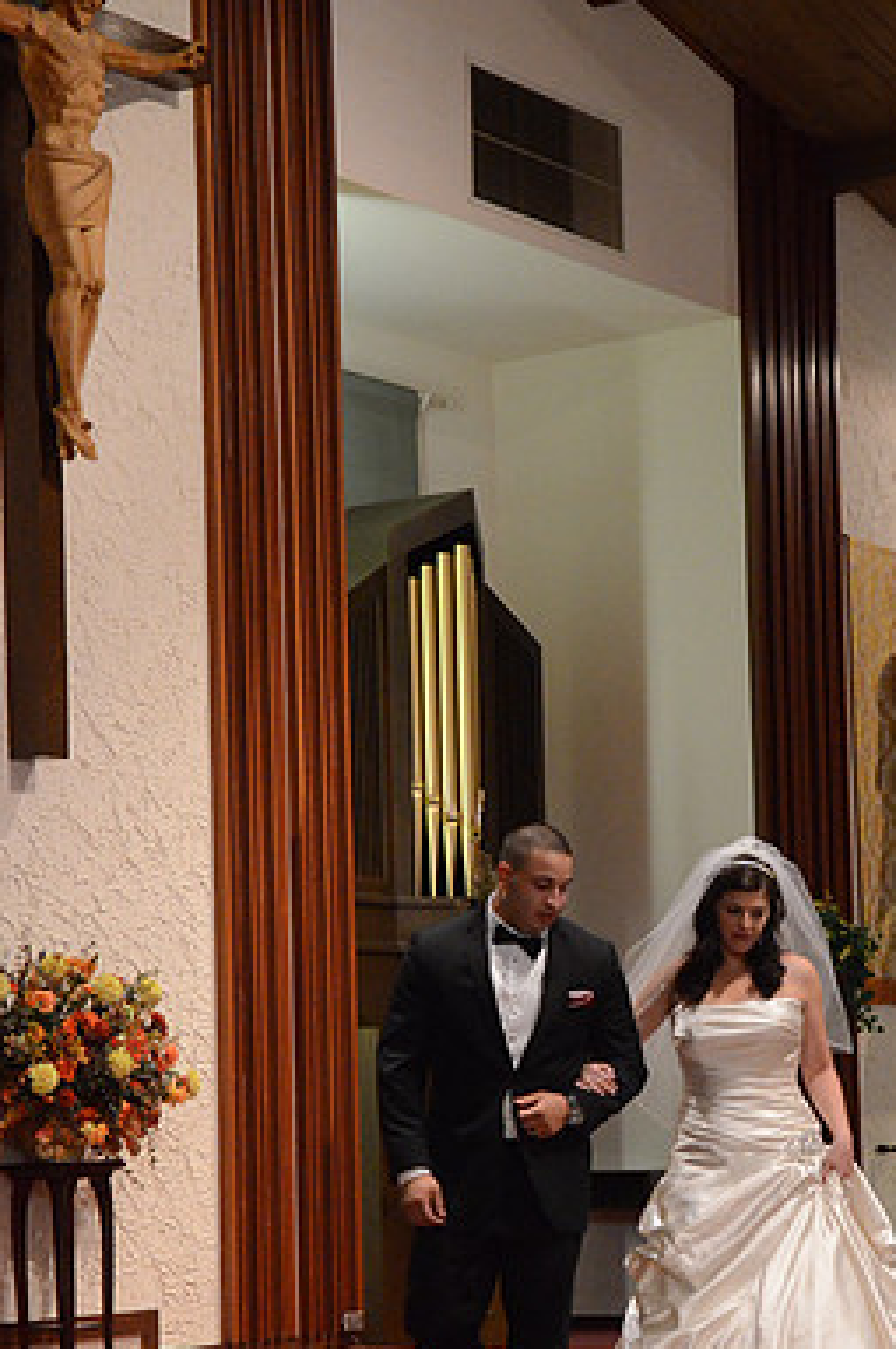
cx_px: 608
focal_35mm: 86
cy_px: 924
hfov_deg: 15.8
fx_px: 3219
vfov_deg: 23.5
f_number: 5.6
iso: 4000
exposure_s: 1/60
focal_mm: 38
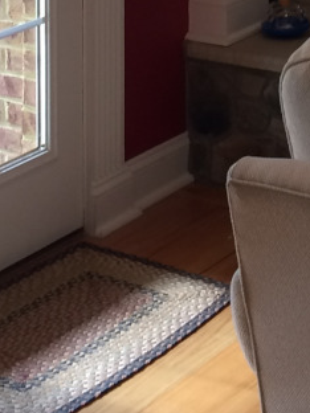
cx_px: 338
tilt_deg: -6.7
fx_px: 1516
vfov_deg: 13.9
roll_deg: -1.3
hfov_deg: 11.5
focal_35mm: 127
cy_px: -317
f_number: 2.2
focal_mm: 4.15
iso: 40
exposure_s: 1/30
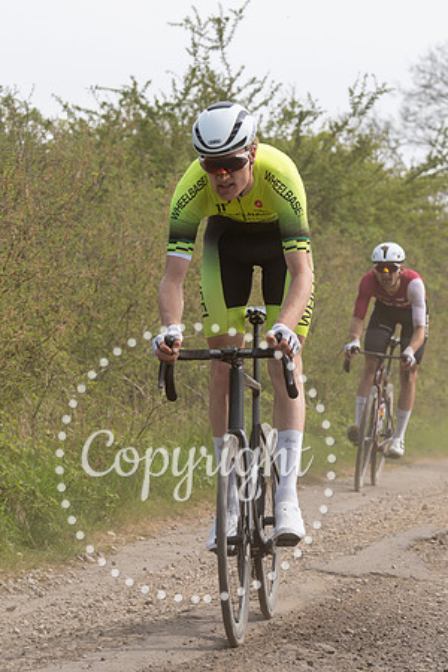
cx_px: 272
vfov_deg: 11.5
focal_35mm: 179
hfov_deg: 7.7
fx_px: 3335
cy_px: 232
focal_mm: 91
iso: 160
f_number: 5
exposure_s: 1/1000
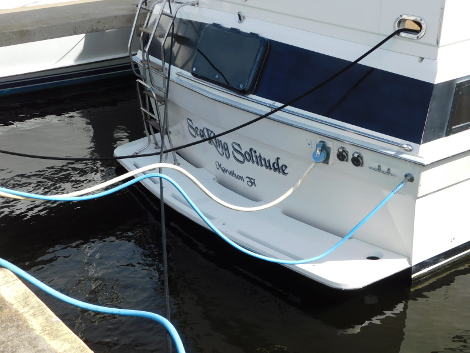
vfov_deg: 28.6
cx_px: 235
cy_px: 176
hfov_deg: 37.5
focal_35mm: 51
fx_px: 692
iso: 125
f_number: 3.8
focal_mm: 9
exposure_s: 1/800
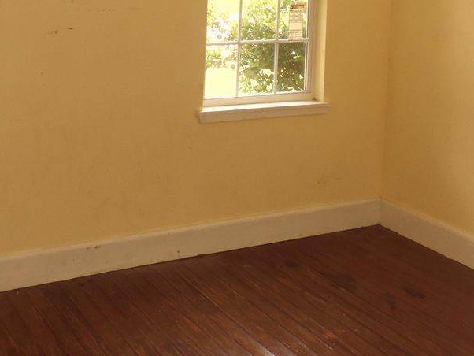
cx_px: 98
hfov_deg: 36.3
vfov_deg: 27.2
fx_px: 699
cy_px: 13
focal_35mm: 51
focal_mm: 4.3
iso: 100
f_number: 4.8
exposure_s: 1/60
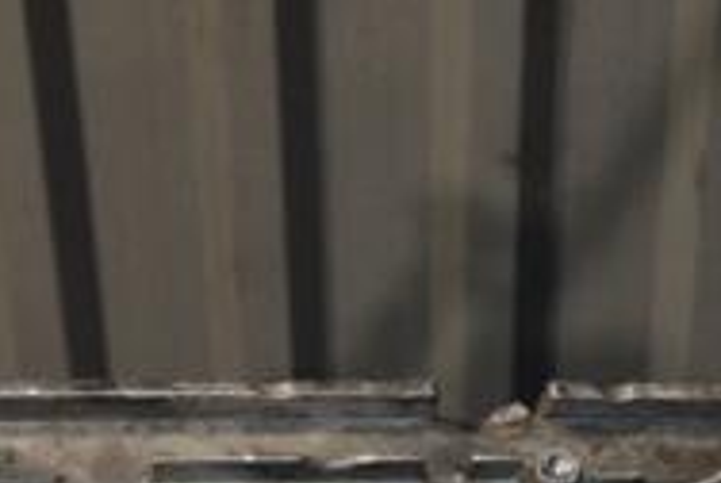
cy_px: 763
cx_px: 587
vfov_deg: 14.6
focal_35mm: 86
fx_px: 1725
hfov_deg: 23.2
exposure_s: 1/60
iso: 800
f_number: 5
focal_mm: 18
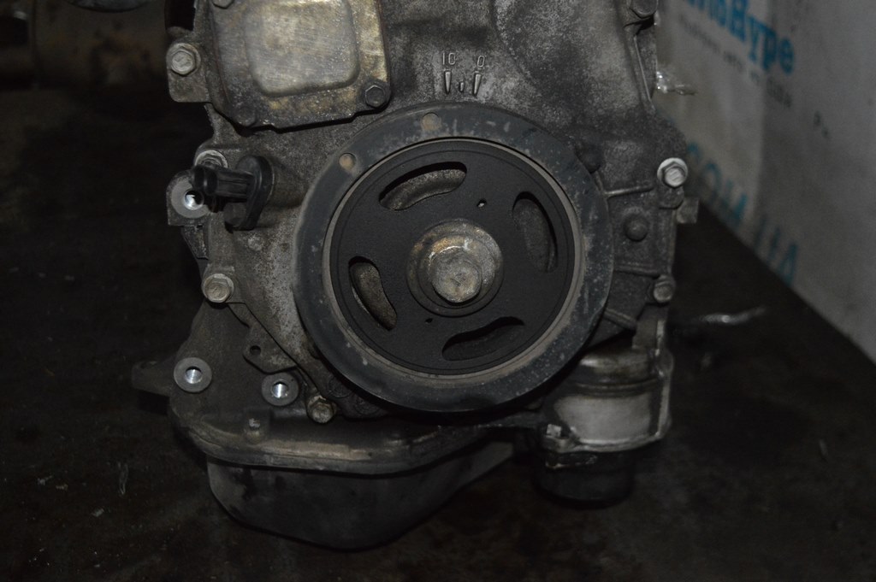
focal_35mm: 46
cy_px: 291
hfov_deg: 42.4
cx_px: 438
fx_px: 1131
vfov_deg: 28.9
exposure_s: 1/60
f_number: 4.2
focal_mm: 31
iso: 3200
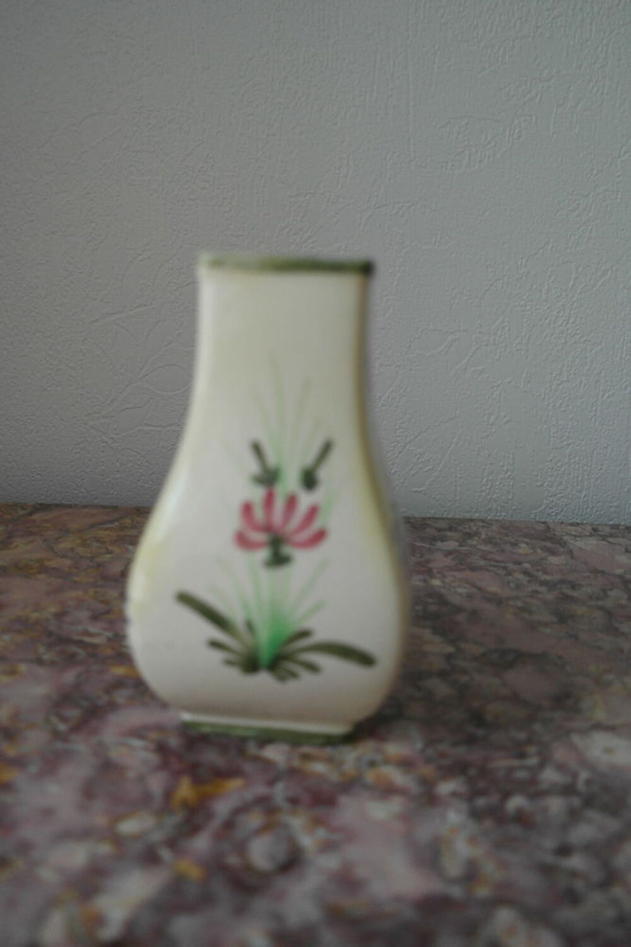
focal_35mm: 29
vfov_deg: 63.6
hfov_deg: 45.0
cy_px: 474
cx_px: 316
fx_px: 762
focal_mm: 19
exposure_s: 1/20
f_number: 3.5
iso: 400
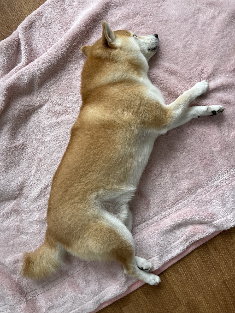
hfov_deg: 53.1
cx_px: 118
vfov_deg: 67.3
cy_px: 156
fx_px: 235
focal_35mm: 26
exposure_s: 1/296
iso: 32
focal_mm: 4.2
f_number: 1.6
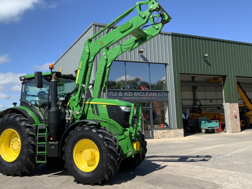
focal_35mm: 35
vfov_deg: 40.7
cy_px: 89
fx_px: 255
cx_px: 103
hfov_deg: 52.3
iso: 16
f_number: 1.8
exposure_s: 1/1577
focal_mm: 3
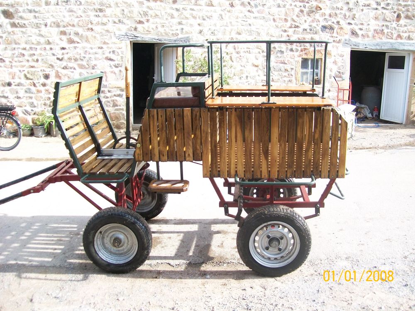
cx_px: 208
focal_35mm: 36
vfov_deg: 39.7
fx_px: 432
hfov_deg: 51.4
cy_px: 156
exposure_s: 1/250
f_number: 2.7
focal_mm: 6
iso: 80
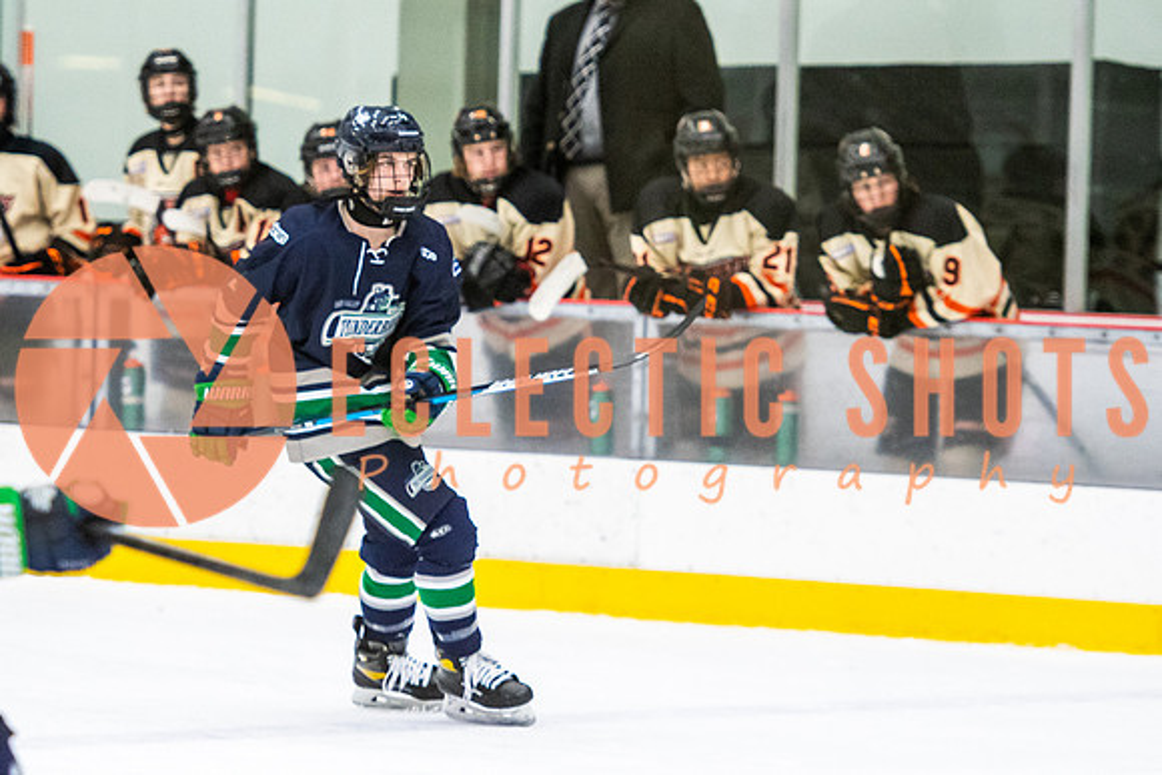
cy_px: 296
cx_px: 382
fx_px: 9937
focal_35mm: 308
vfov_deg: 4.5
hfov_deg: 6.7
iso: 2200
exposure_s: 1/640
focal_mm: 145
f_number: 2.8
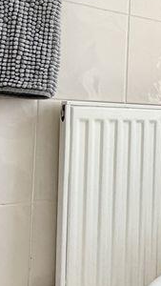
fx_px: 394
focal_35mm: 52
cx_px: 326
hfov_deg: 16.9
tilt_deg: +1.0
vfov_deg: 39.8
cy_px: 123
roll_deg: -1.6
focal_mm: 2.22
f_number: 2.2
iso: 50
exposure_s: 1/393
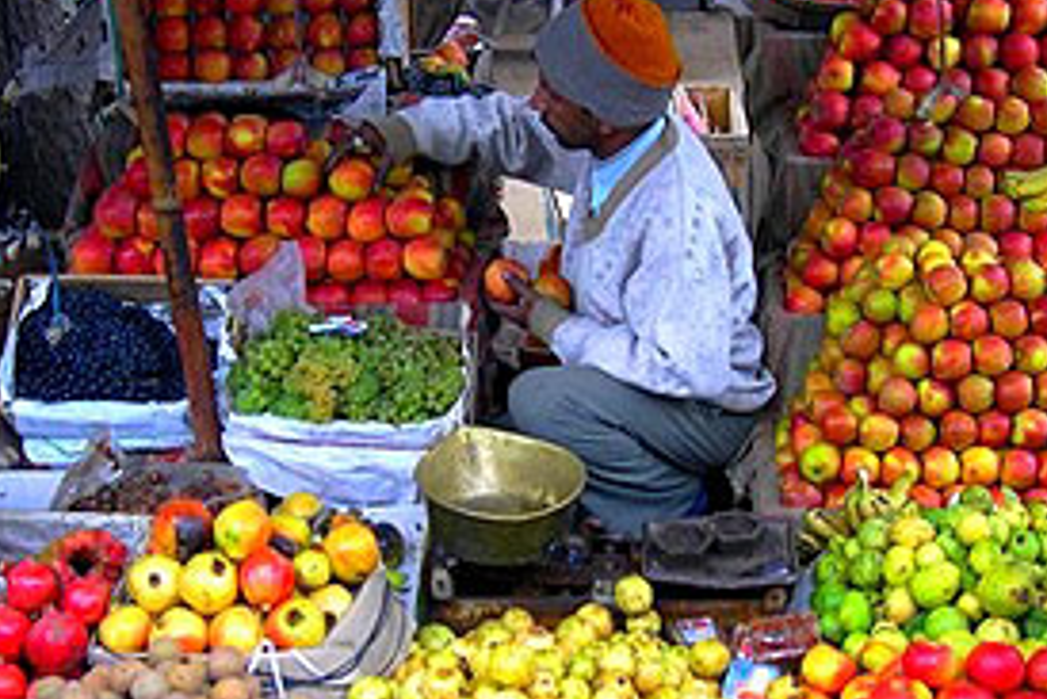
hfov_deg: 30.9
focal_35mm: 65
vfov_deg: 20.9
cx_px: 512
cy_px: 374
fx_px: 1891
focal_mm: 8
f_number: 2.8
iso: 100
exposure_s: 1/43
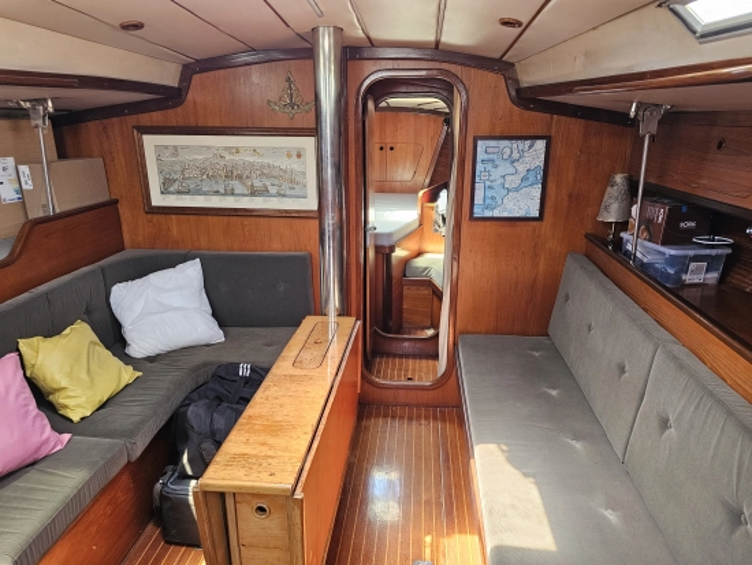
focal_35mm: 23
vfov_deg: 58.9
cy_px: 282
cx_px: 376
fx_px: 500
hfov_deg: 73.9
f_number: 1.7
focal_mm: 6.3
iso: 320
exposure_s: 1/142
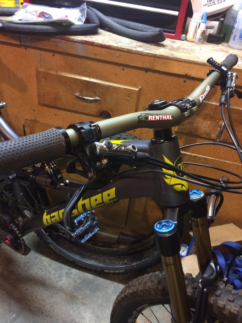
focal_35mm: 29
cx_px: 121
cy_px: 162
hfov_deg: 48.2
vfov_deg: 61.7
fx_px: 270
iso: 320
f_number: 2.2
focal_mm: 4.15
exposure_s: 1/15
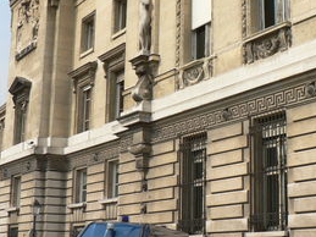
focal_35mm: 72
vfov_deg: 20.4
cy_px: 104
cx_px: 190
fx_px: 657
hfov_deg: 27.0
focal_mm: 6.4
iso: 64
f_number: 5.6
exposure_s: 1/320
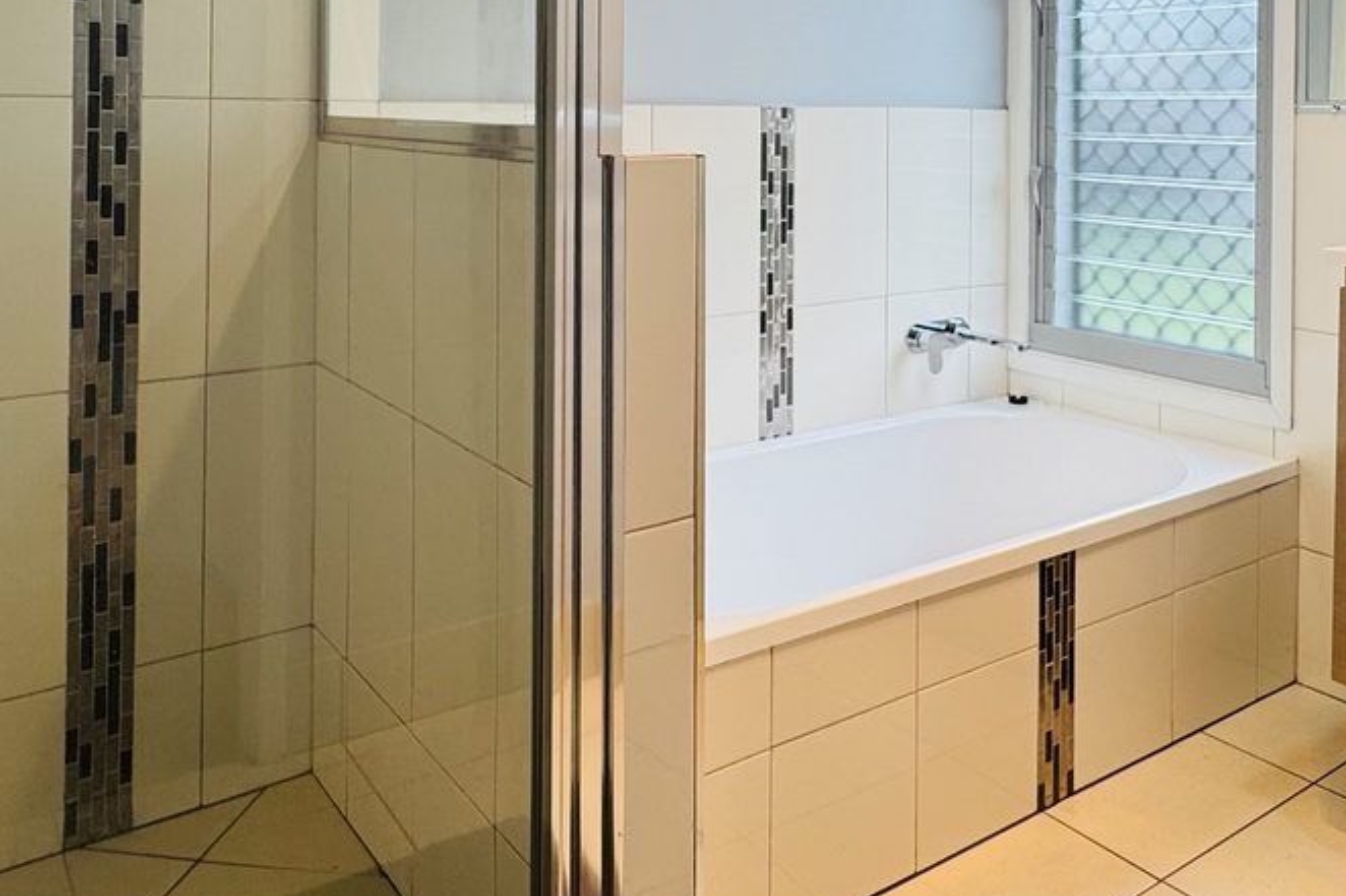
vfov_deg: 37.7
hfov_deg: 57.0
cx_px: 777
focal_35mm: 33
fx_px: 1233
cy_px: 117
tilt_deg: -0.4
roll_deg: +0.0
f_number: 2.2
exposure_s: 1/100
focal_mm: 2.22
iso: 40
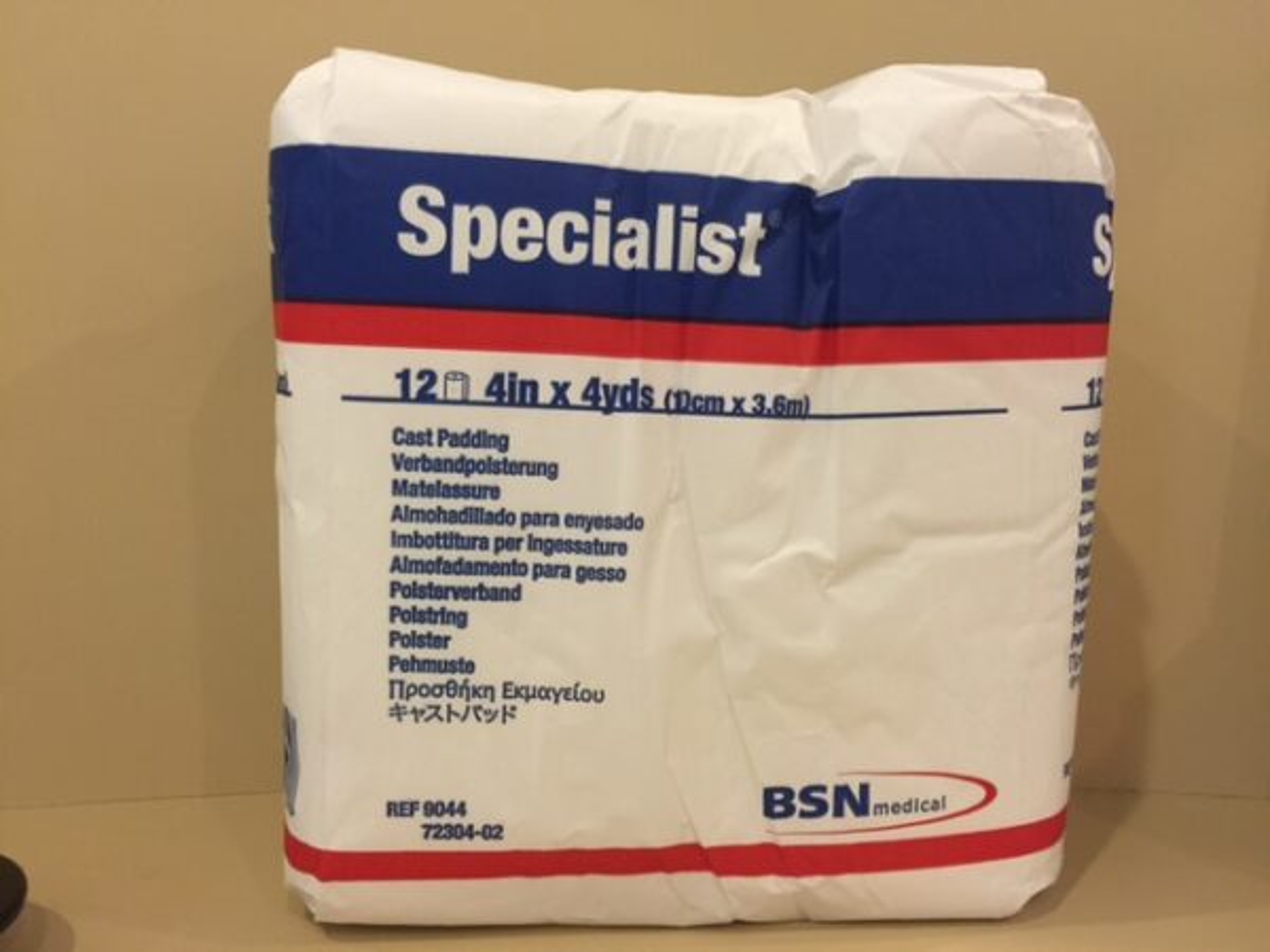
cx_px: 635
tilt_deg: -3.9
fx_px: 1064
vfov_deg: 48.2
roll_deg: -2.5
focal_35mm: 29
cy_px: 476
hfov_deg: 61.7
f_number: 2.2
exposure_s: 1/15
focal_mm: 4.15
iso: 100
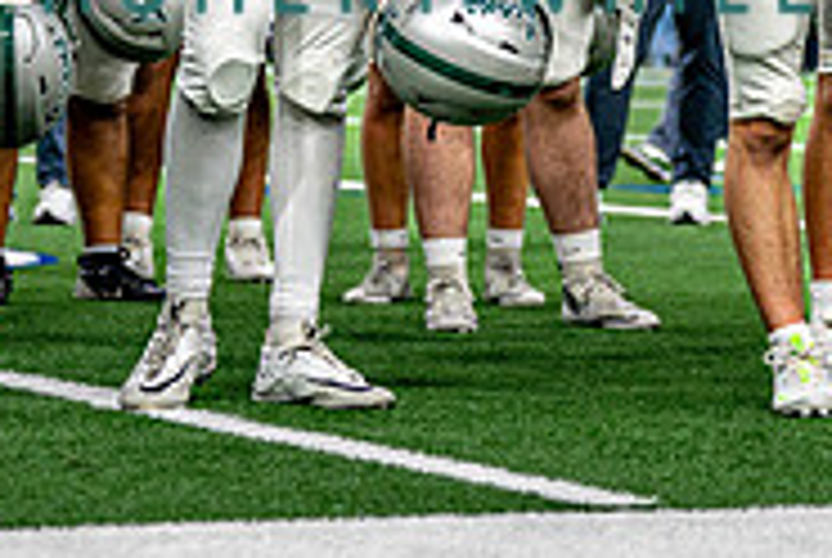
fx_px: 5185
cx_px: 337
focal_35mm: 224
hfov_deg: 9.2
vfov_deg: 6.1
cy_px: -205
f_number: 2.8
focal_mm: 70
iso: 1000
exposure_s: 1/400
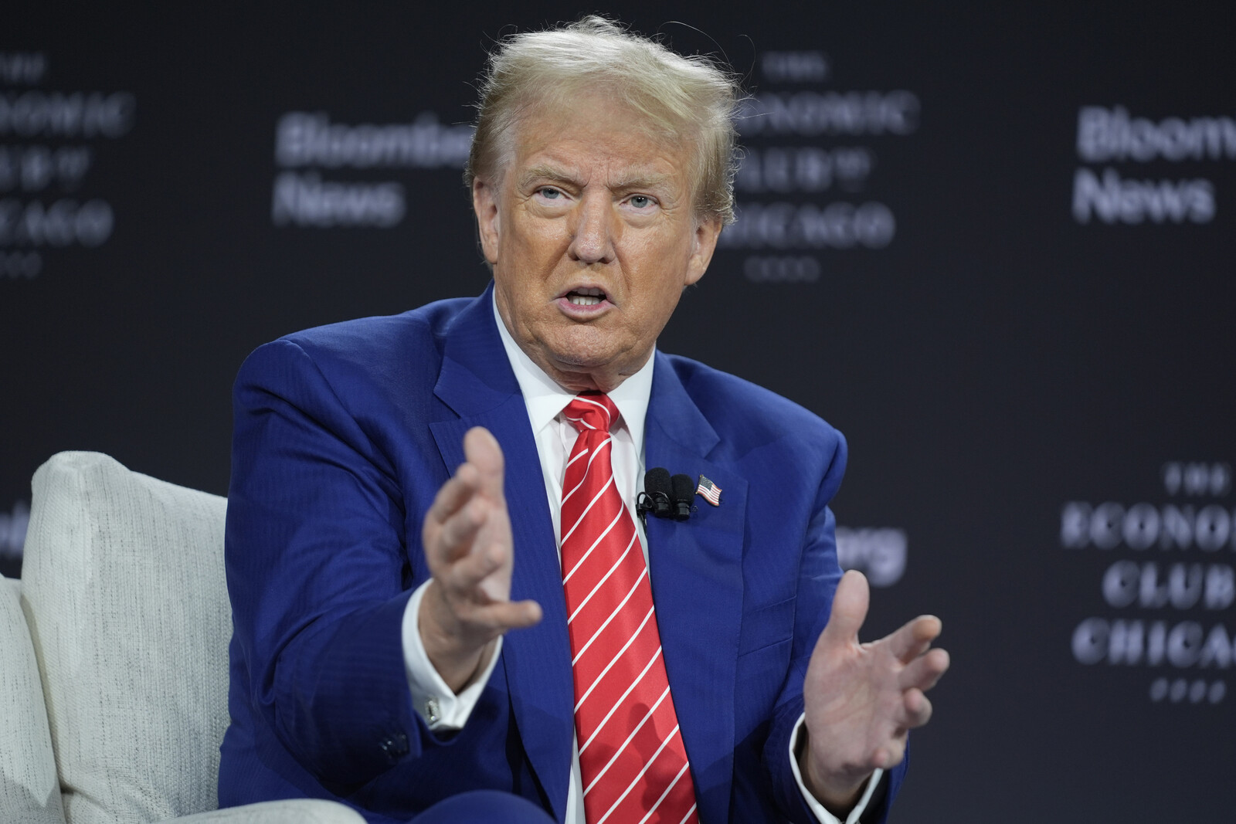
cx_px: 618
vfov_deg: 6.9
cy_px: 412
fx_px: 6867
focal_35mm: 200
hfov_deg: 10.3
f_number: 2.8
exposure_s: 1/320
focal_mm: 200
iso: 800
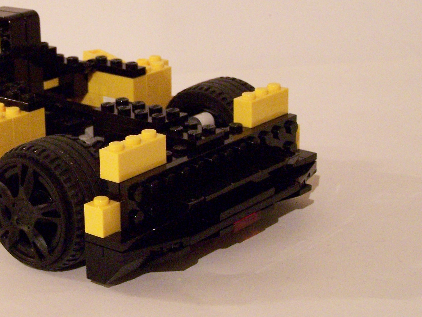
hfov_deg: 19.3
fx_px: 1231
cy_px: 101
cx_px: 86
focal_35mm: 101
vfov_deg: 14.6
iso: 400
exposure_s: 1/8
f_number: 3.1
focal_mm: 9.8
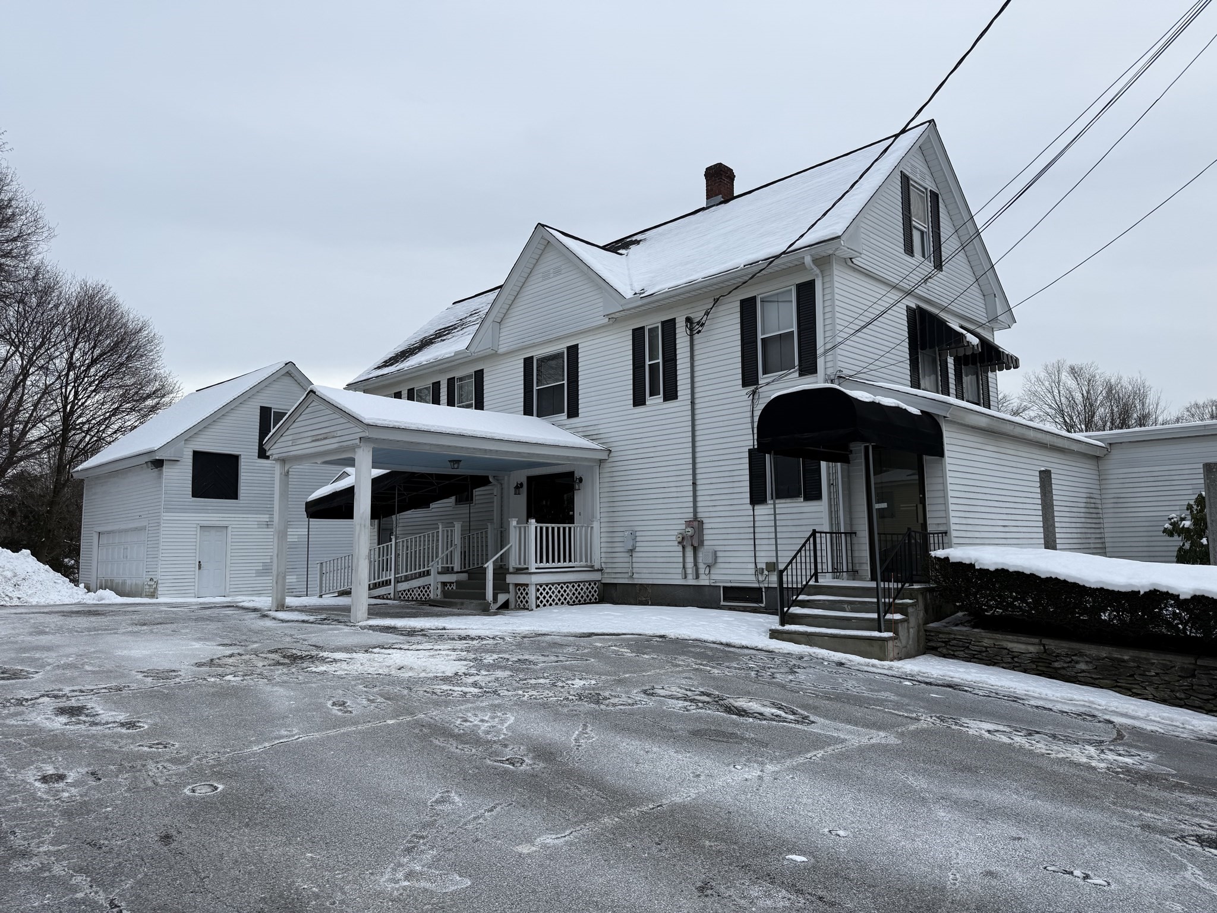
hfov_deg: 71.6
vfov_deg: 56.8
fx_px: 844
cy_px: 456
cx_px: 608
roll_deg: +1.6
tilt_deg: +7.1
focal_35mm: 24
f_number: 1.78
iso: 80
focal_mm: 6.76
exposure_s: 1/1292
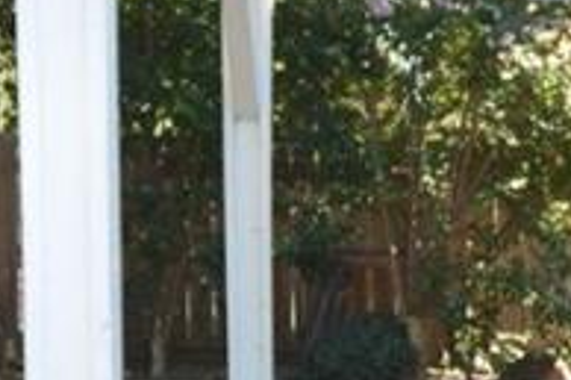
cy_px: 302
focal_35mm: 116
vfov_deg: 11.7
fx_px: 1838
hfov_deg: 17.6
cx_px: 430
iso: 160
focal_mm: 10
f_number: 5.6
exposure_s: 1/125
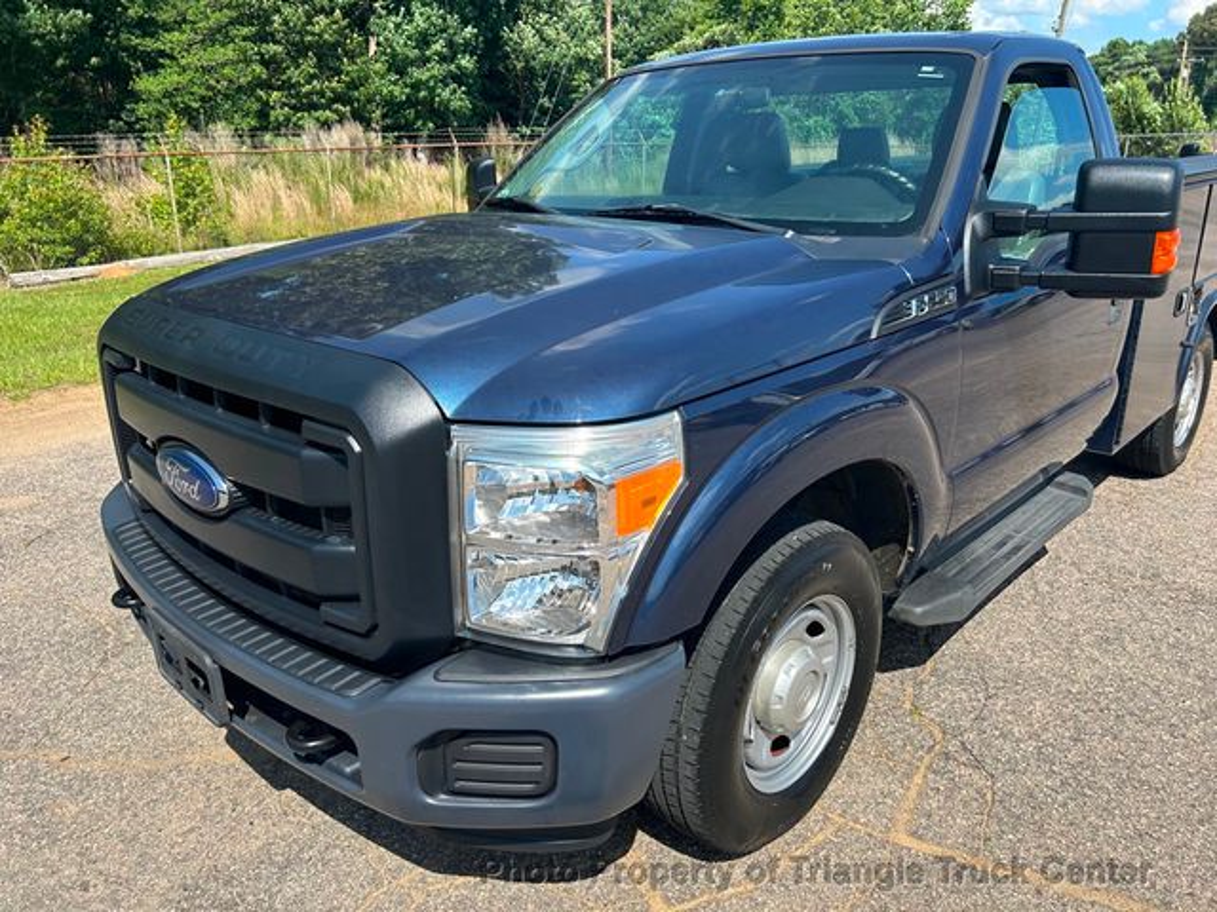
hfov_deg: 67.3
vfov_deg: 53.1
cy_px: 456
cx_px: 608
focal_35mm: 26
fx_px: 914
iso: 50
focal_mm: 5.7
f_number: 1.5
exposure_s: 1/2571
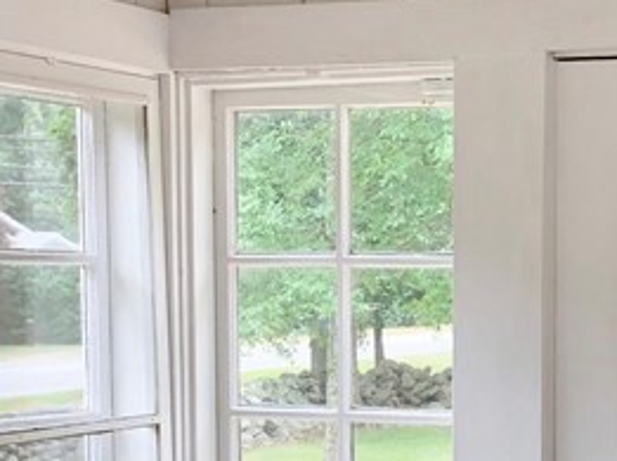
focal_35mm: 110
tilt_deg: -7.9
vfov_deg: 13.1
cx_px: 548
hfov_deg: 17.7
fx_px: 1958
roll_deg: +0.2
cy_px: 563
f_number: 1.8
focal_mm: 3.99
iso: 40
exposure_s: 1/120
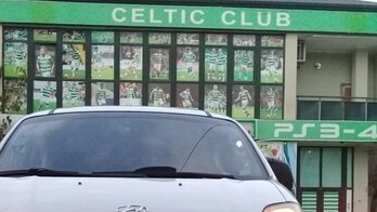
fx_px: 640
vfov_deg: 17.9
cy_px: 251
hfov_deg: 32.8
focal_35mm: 64
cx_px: 159
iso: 200
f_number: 2.2
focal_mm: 3.3
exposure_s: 1/40
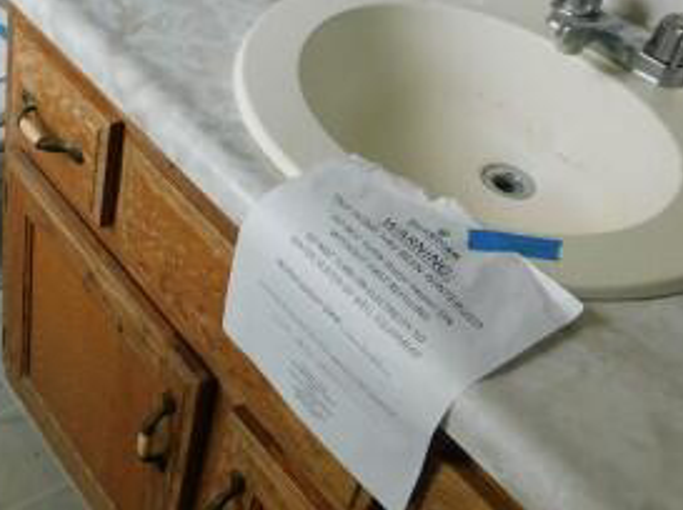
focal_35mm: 54
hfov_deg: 33.3
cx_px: 43
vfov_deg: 26.3
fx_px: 1064
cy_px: 72
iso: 125
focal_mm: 4
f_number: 3
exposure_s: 1/125
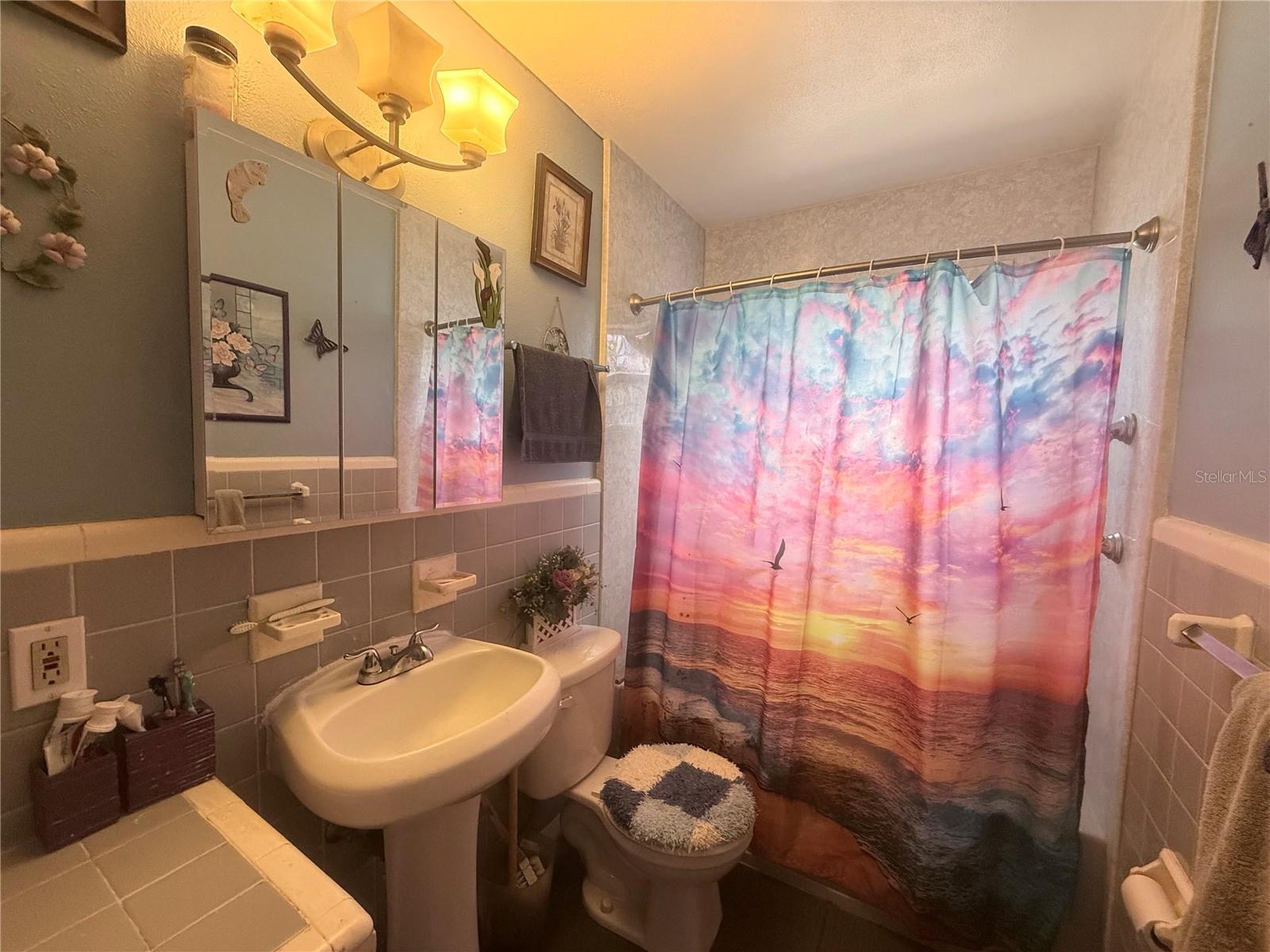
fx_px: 514
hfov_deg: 102.1
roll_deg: -1.6
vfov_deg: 85.7
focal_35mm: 14
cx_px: 635
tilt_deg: -4.1
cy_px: 476
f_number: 2.2
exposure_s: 1/120
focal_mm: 2.22
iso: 320
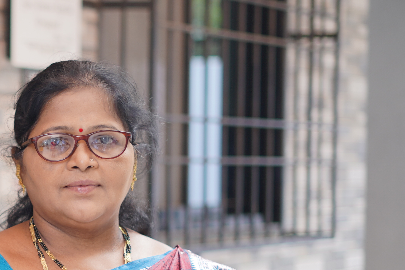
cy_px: 253
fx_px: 1586
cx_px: -122
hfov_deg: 14.0
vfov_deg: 9.7
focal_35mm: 141
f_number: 1.8
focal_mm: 50
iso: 200
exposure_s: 1/100
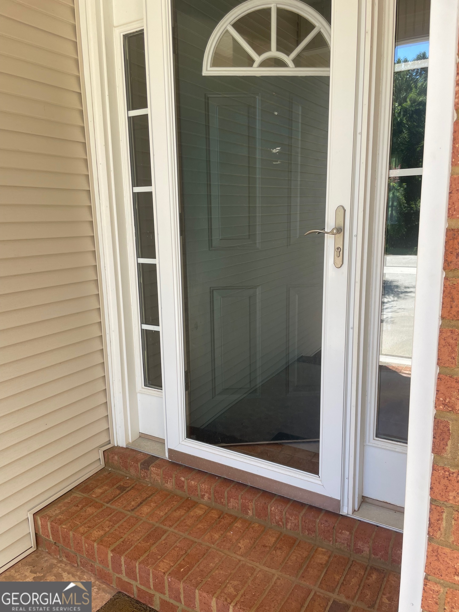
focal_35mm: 26
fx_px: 460
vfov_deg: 67.3
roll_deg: +2.1
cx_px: 230
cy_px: 306
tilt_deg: -11.5
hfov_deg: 53.1
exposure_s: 1/354
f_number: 1.6
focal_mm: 4.2
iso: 32
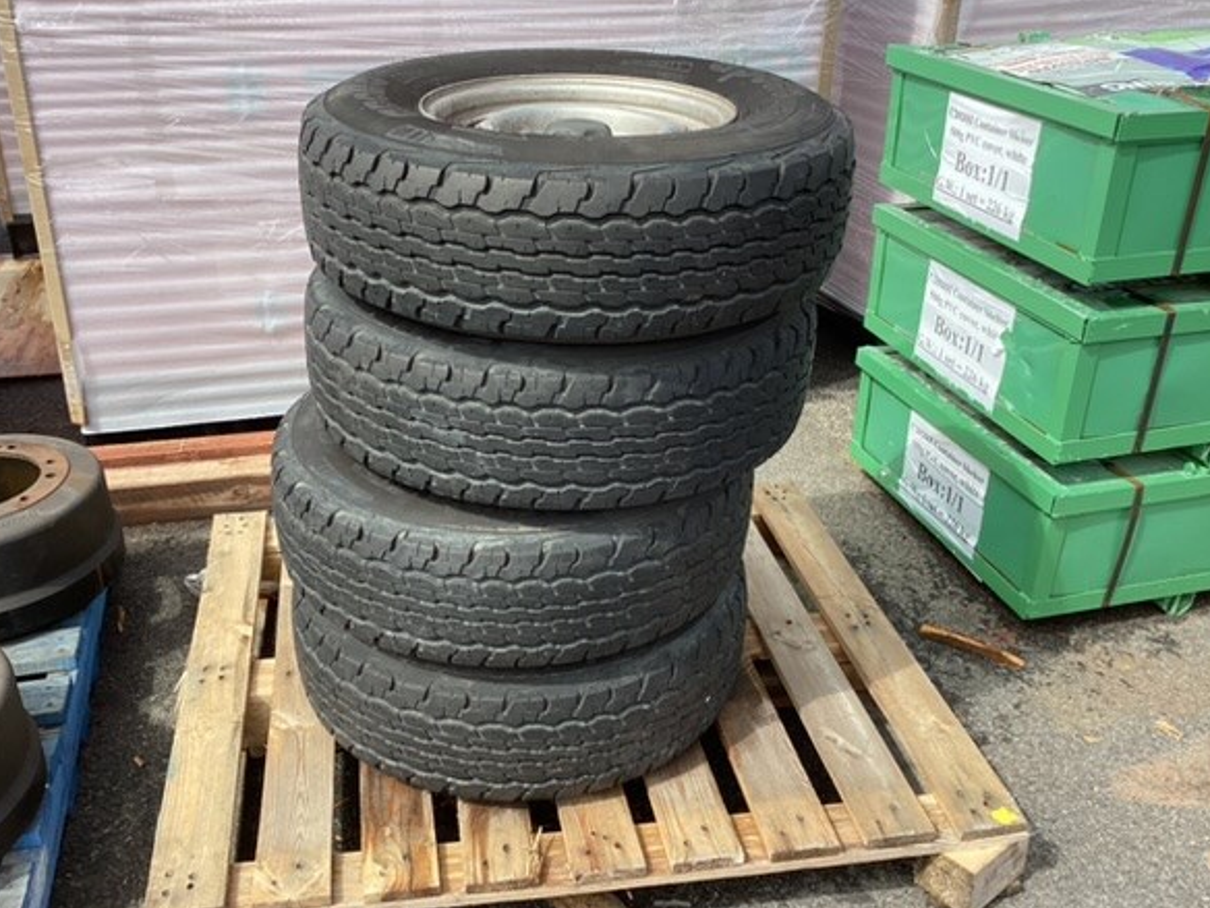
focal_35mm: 34
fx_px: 1188
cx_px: 553
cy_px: 444
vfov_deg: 41.8
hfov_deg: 53.9
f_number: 2.4
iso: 25
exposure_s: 1/791
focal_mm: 3.3
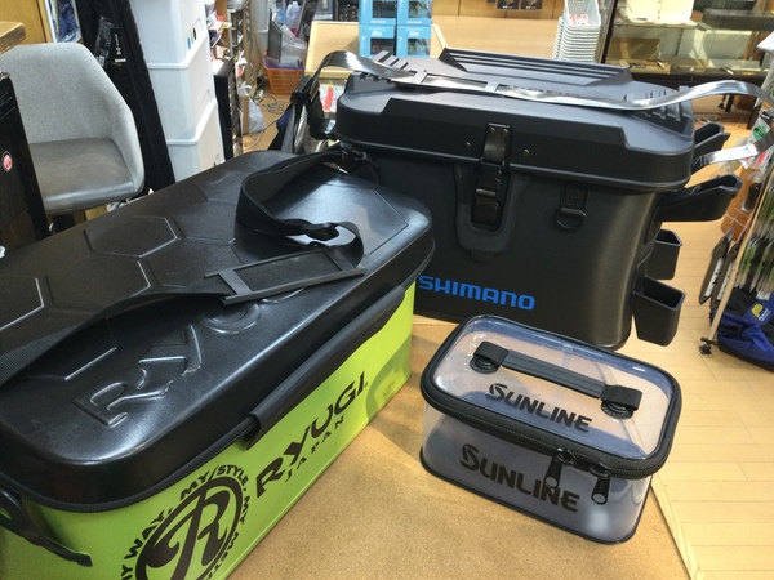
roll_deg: -2.3
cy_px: 290
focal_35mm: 31
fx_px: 693
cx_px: 387
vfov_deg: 45.4
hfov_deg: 58.4
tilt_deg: -35.1
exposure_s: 1/30
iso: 80
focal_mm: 3.3
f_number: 2.4
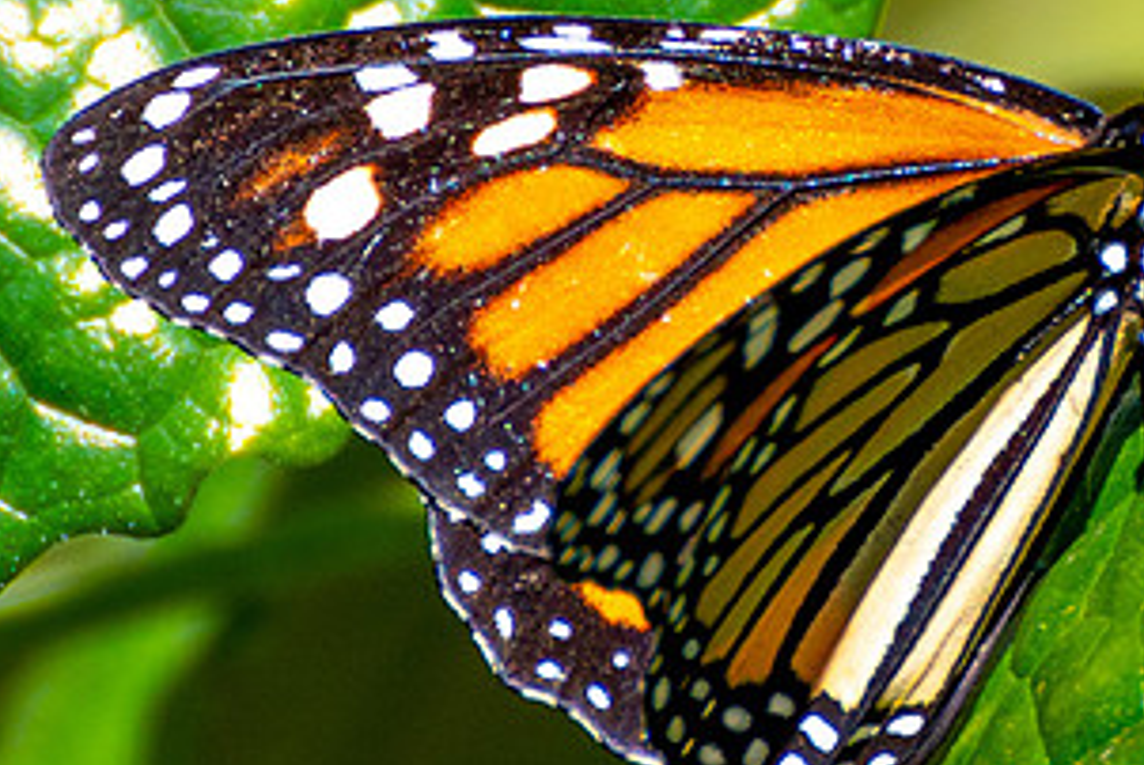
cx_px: 909
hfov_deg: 1.1
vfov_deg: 0.7
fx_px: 61071
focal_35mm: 1920
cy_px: 331
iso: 100
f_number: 5.6
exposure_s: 1/400
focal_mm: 250
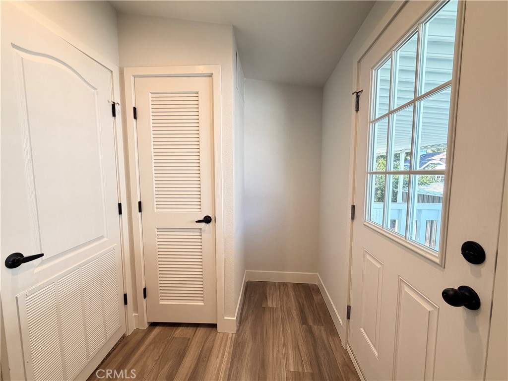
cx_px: 254
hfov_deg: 102.1
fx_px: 205
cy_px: 190
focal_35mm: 14
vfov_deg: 85.7
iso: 250
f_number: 2.2
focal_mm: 2.22
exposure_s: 1/120
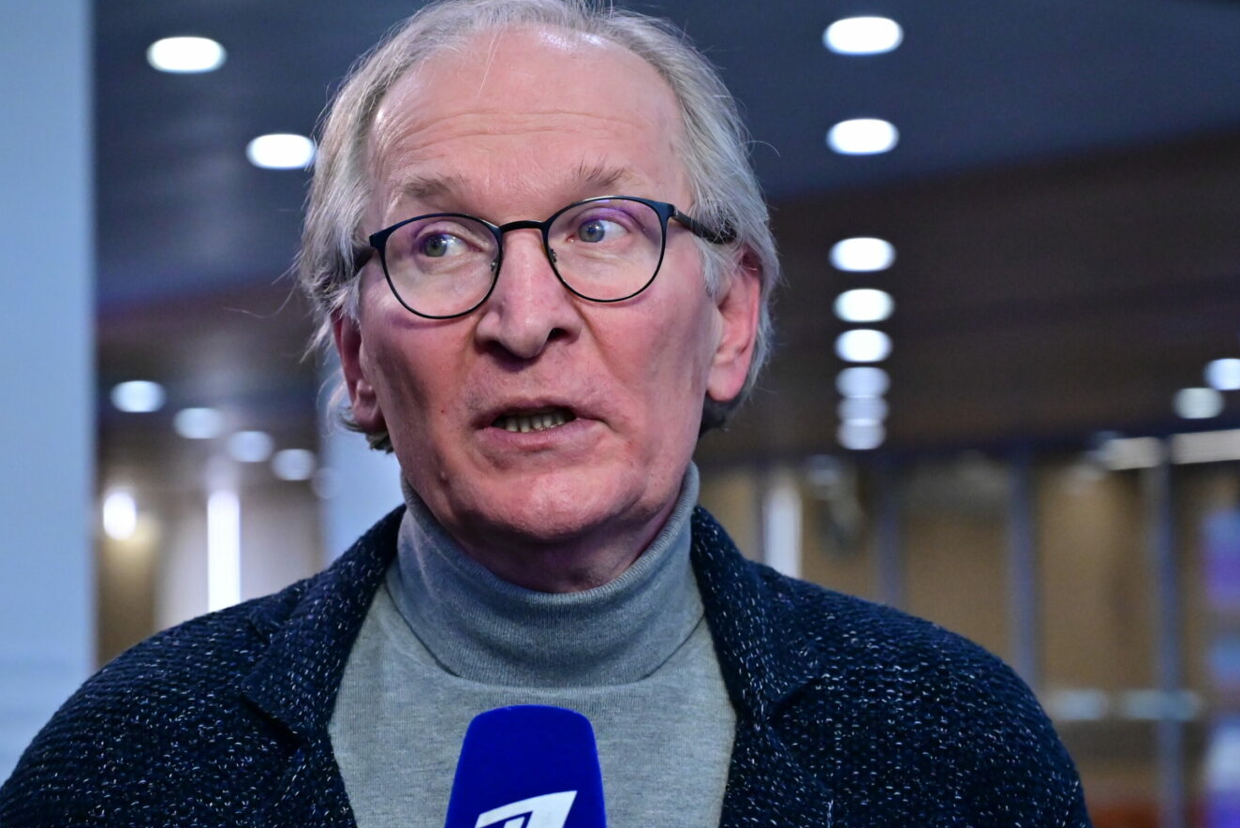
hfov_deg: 18.4
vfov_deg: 12.4
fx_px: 3825
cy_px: 428
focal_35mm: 111
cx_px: 612
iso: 4000
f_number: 4.5
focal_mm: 70
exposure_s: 1/1250
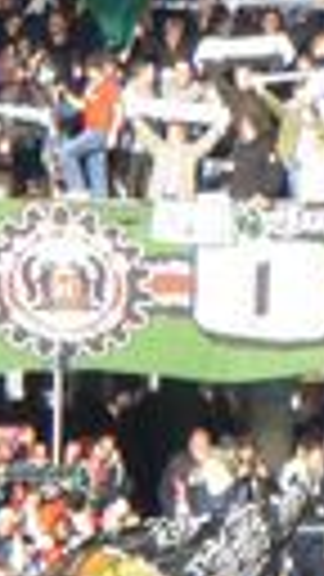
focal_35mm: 1277
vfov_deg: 1.7
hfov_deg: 1.0
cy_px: -349
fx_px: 19504
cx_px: 389
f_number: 5.4
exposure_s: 1/250
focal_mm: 44.1
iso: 200
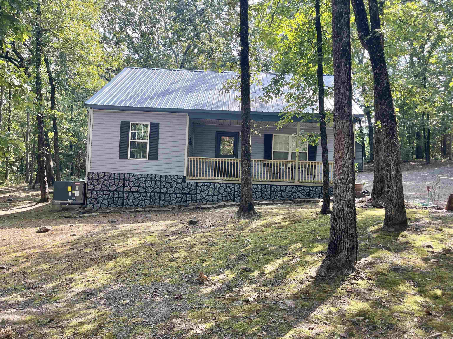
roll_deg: -2.4
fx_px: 327
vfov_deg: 54.9
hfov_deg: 69.4
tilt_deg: +1.6
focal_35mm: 25
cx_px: 226
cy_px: 170
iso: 32
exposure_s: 1/278
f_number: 1.6
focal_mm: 5.1
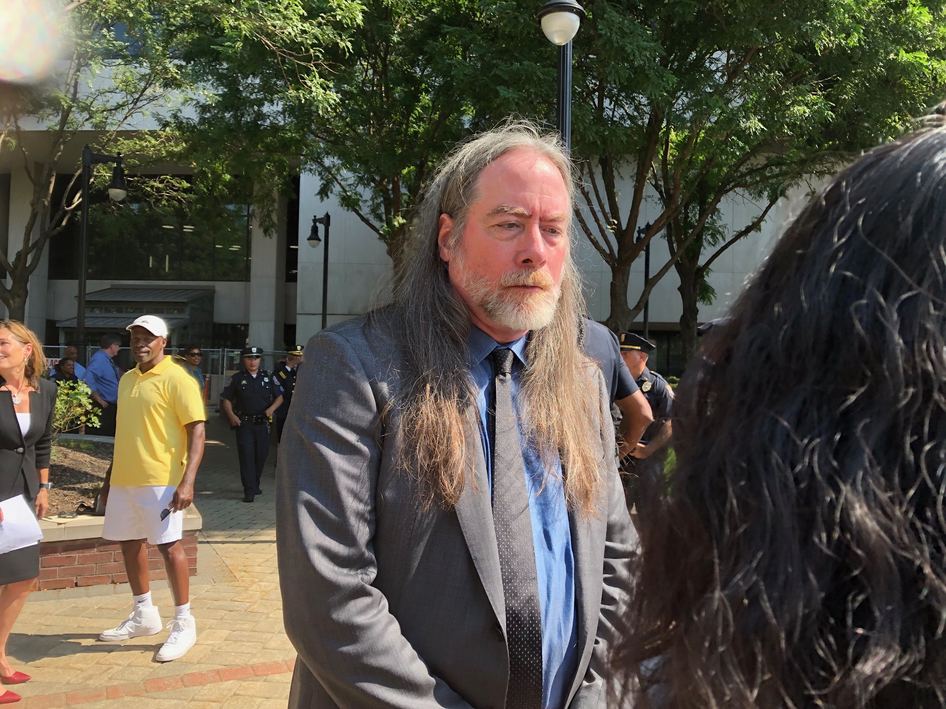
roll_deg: -1.2
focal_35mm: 28
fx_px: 765
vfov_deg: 49.7
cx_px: 473
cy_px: 354
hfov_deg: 63.4
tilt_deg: -0.1
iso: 20
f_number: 1.8
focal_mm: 3.99
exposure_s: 1/714
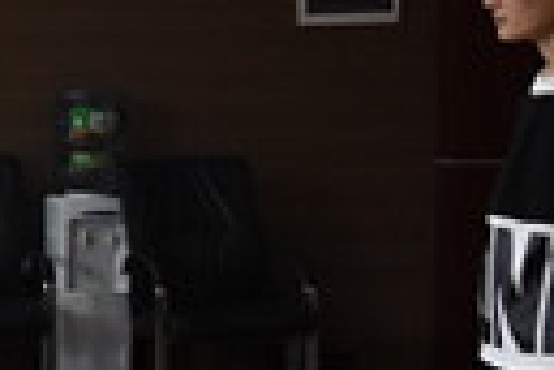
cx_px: -674
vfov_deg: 7.0
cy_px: 176
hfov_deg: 9.6
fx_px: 3016
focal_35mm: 196
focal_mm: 24
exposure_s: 1/125
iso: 1600
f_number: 5.6
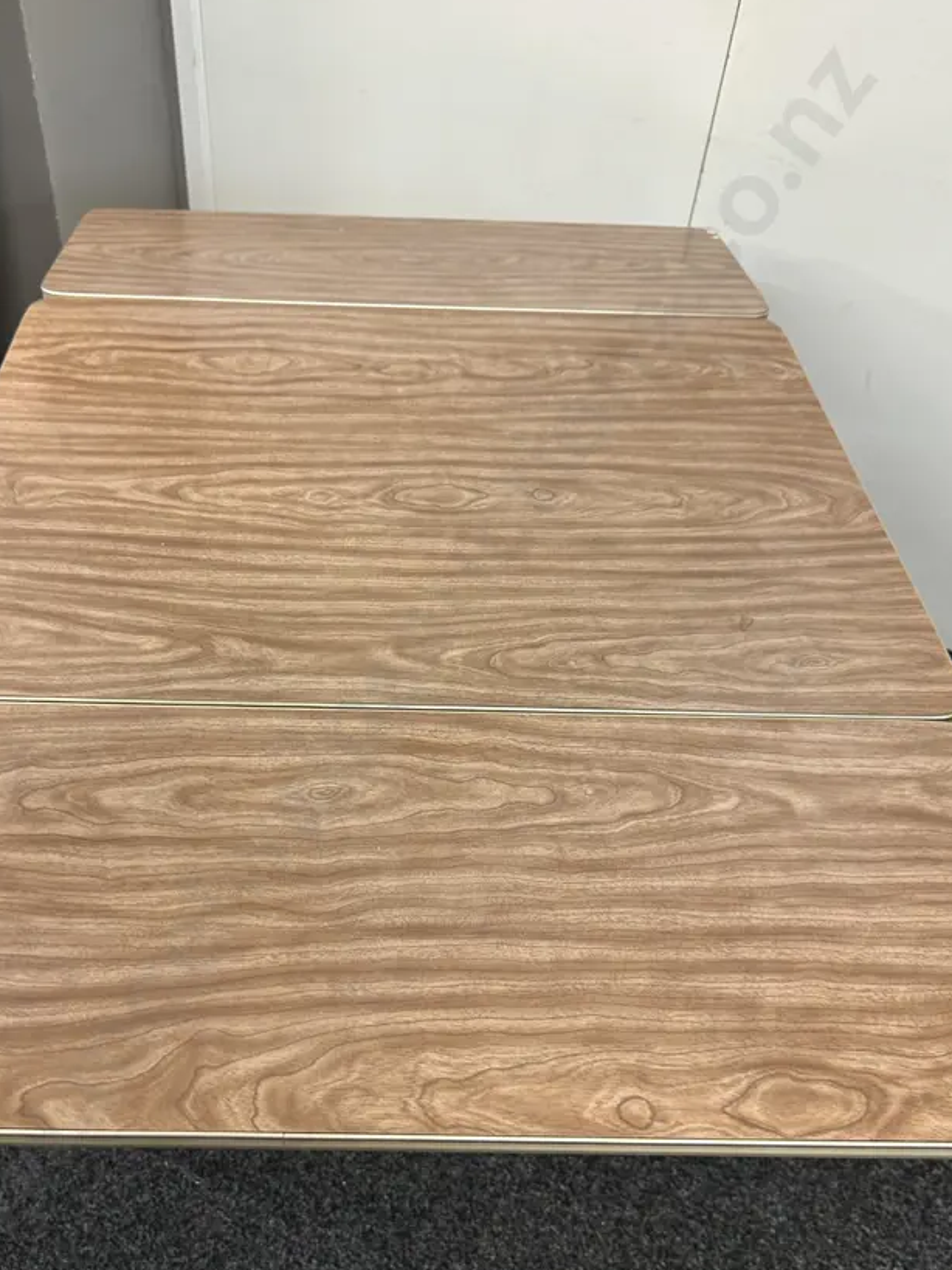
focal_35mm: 30
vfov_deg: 59.9
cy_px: 698
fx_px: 1100
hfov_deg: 46.5
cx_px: 378
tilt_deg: -45.0
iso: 125
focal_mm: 6.86
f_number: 1.78
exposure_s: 1/50
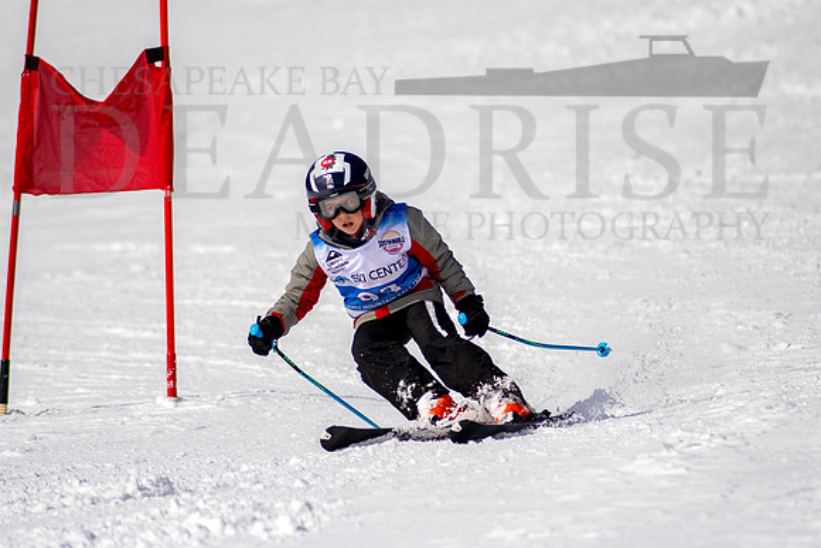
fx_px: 13321
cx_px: 419
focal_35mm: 584
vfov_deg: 2.4
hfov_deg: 3.5
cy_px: 231
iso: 100
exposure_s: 1/6400
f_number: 2.8
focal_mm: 300
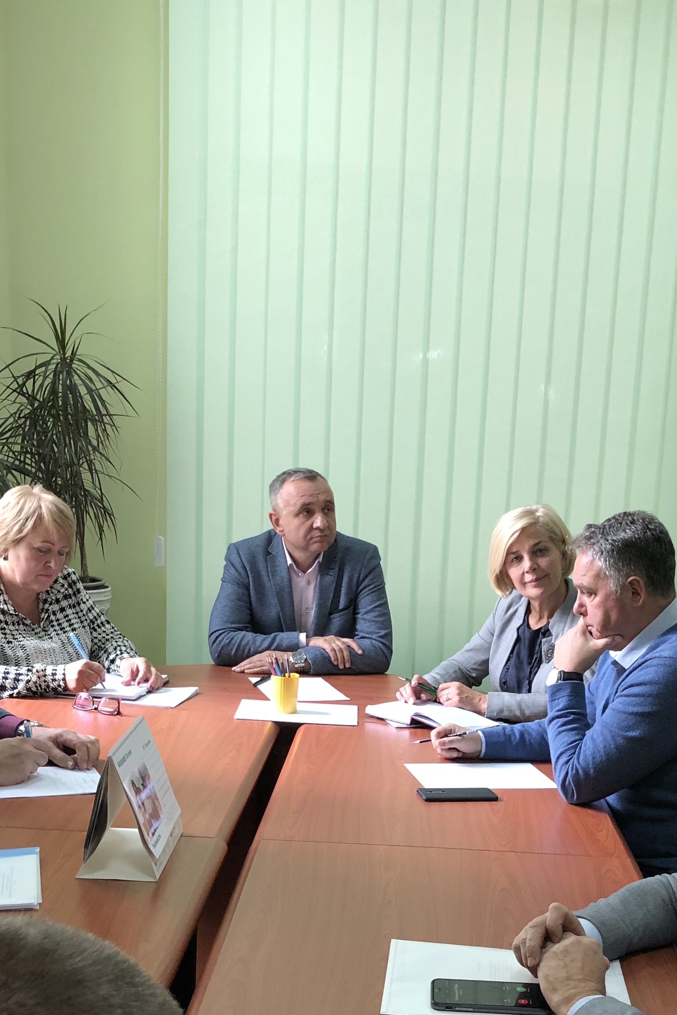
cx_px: 442
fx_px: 1354
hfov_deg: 27.9
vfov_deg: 40.2
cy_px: 732
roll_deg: -2.0
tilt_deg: -13.3
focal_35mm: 48
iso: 40
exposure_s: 1/33
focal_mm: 4
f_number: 1.8
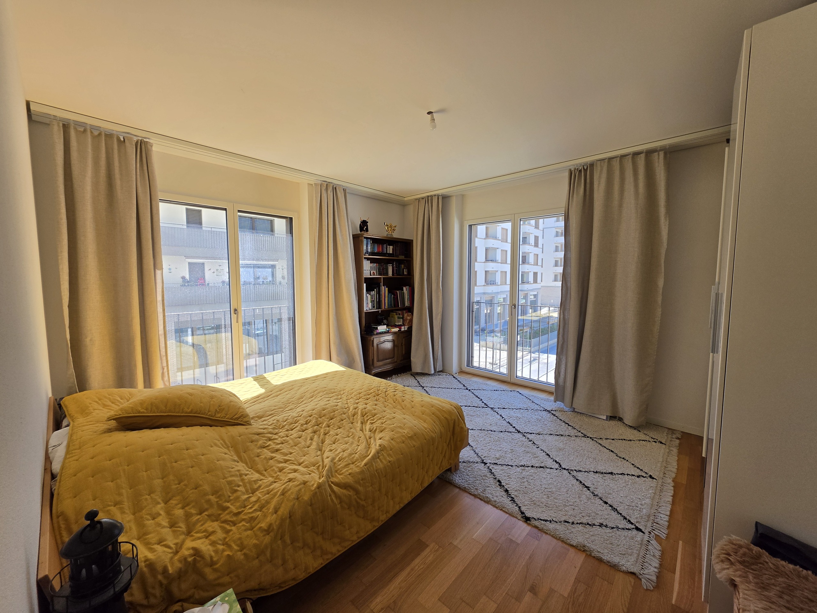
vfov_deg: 89.9
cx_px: 408
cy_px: 306
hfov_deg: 106.2
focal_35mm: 13
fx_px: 307
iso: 32
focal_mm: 2.2
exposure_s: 1/325
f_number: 1.9
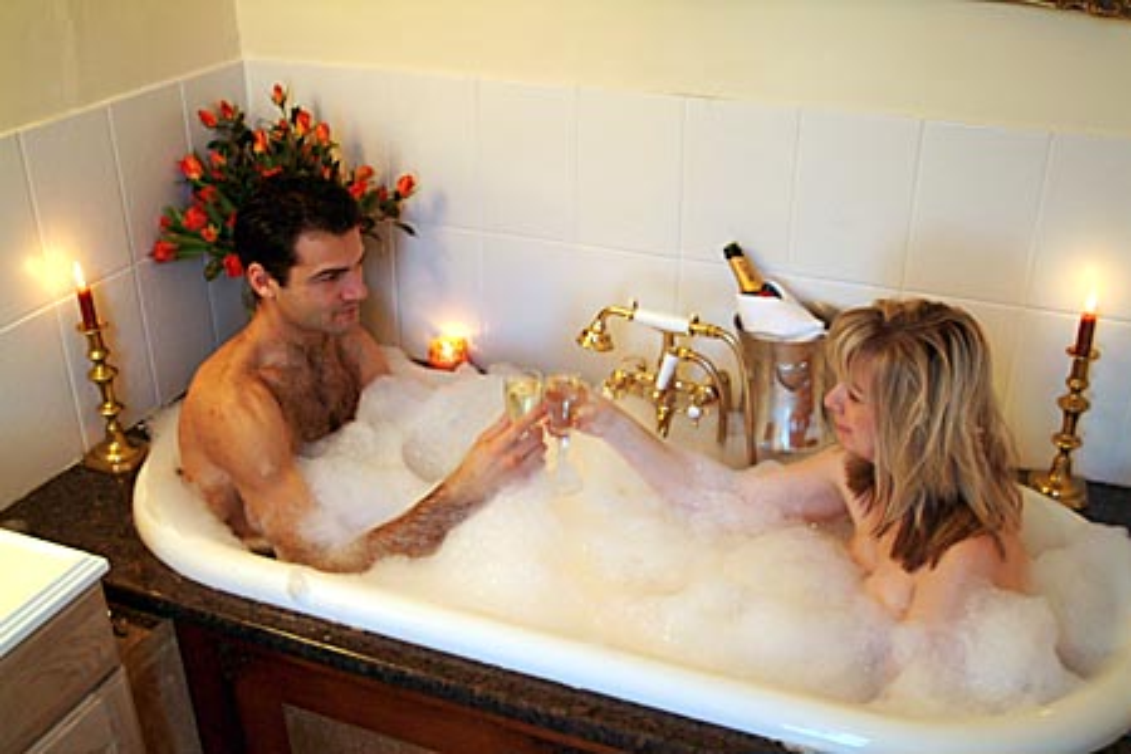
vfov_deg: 36.9
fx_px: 1131
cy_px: 377
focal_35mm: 36
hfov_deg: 53.1
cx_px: 566
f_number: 4
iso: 400
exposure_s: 1/60
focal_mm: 24
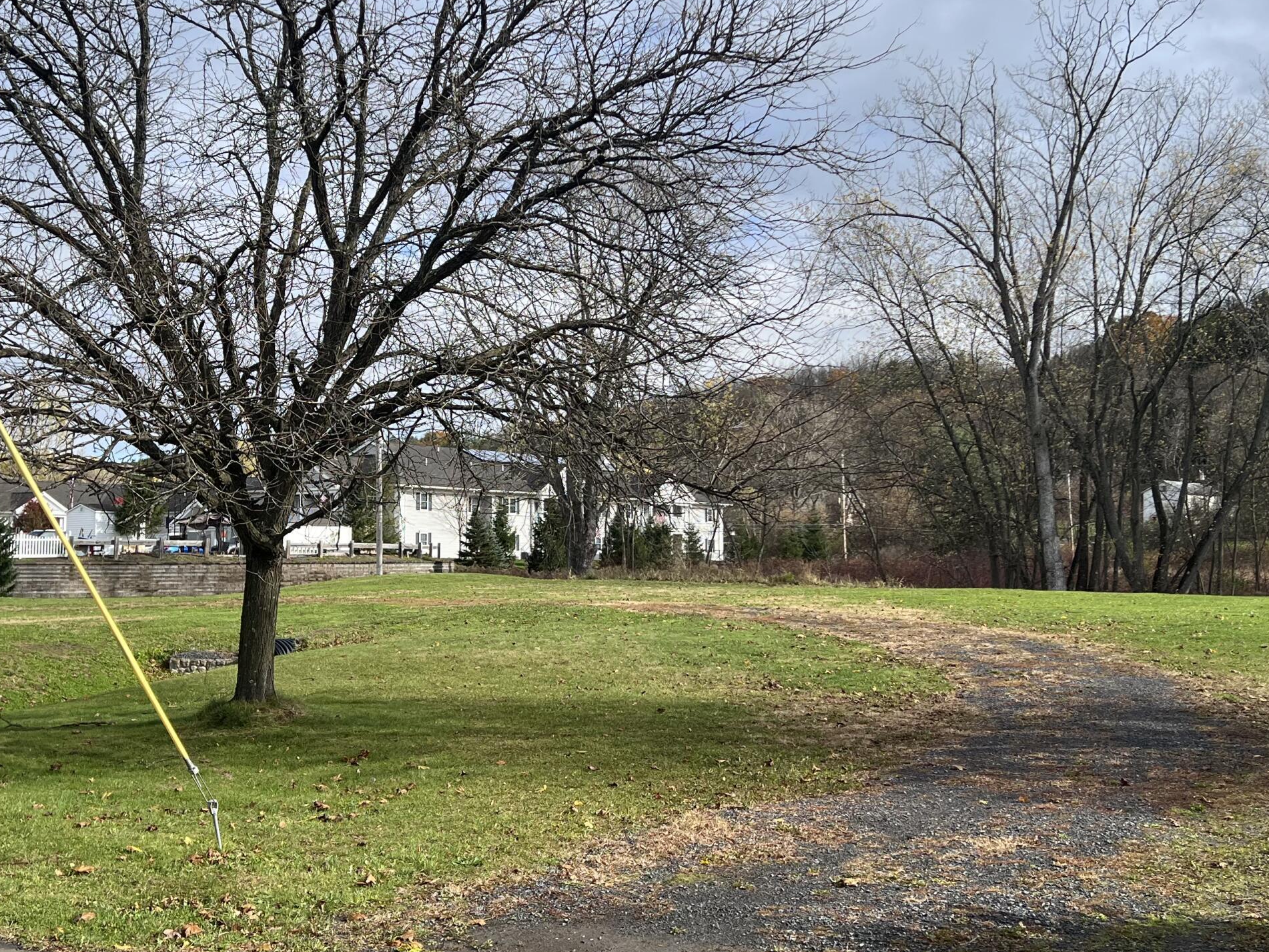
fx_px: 1503
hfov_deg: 45.7
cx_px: 568
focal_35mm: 41
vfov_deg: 35.1
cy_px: 463
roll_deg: +0.2
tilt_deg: +4.5
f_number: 1.5
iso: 50
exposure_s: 1/2915
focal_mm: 5.7
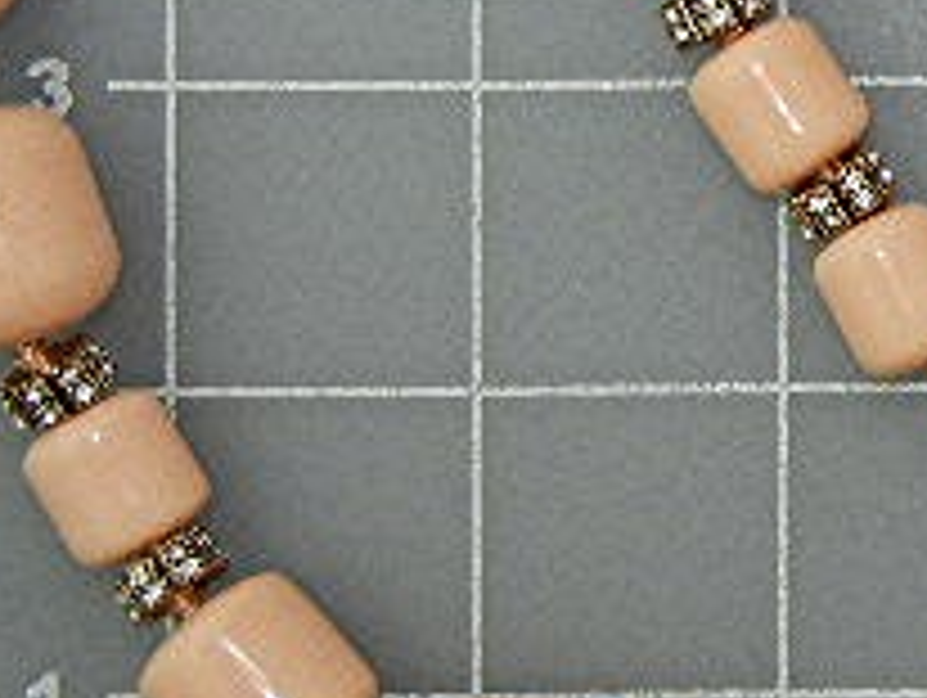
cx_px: 1202
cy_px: 9
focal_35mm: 93
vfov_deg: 15.6
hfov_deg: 19.4
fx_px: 2493
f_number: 3.5
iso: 200
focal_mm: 5.4
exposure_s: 1/30
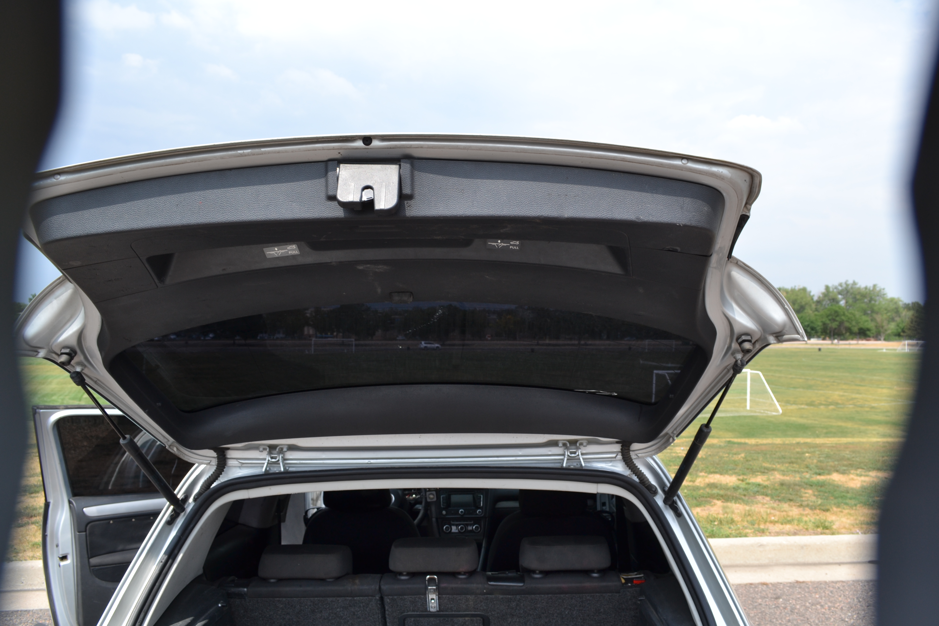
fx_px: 704
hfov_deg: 67.4
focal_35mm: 27
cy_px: 313
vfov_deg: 47.9
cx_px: 470
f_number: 7.1
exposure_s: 1/200
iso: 100
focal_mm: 18
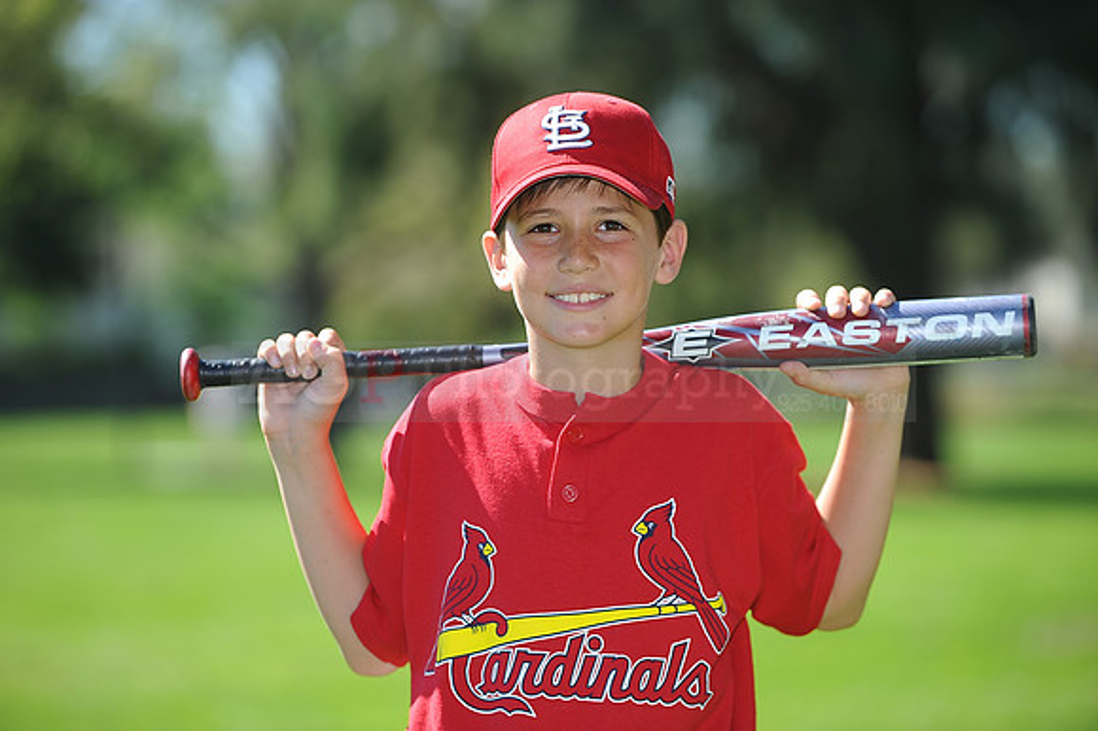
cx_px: 549
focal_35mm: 165
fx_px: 5029
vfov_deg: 8.3
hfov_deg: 12.5
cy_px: 366
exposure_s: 1/640
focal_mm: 165
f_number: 4.5
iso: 200
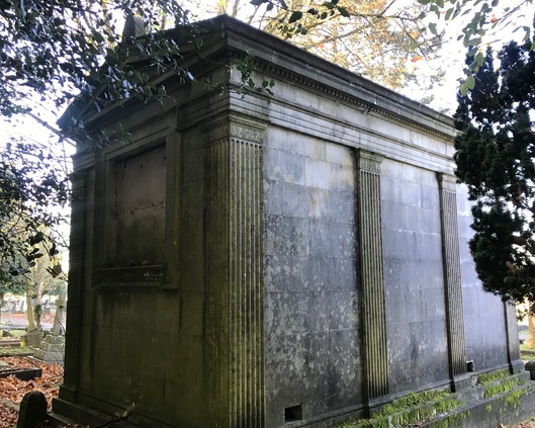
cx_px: 271
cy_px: 221
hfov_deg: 57.2
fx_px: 491
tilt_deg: +8.3
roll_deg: -0.8
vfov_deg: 47.1
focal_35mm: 31
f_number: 1.8
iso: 25
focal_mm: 3.99
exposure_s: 1/33
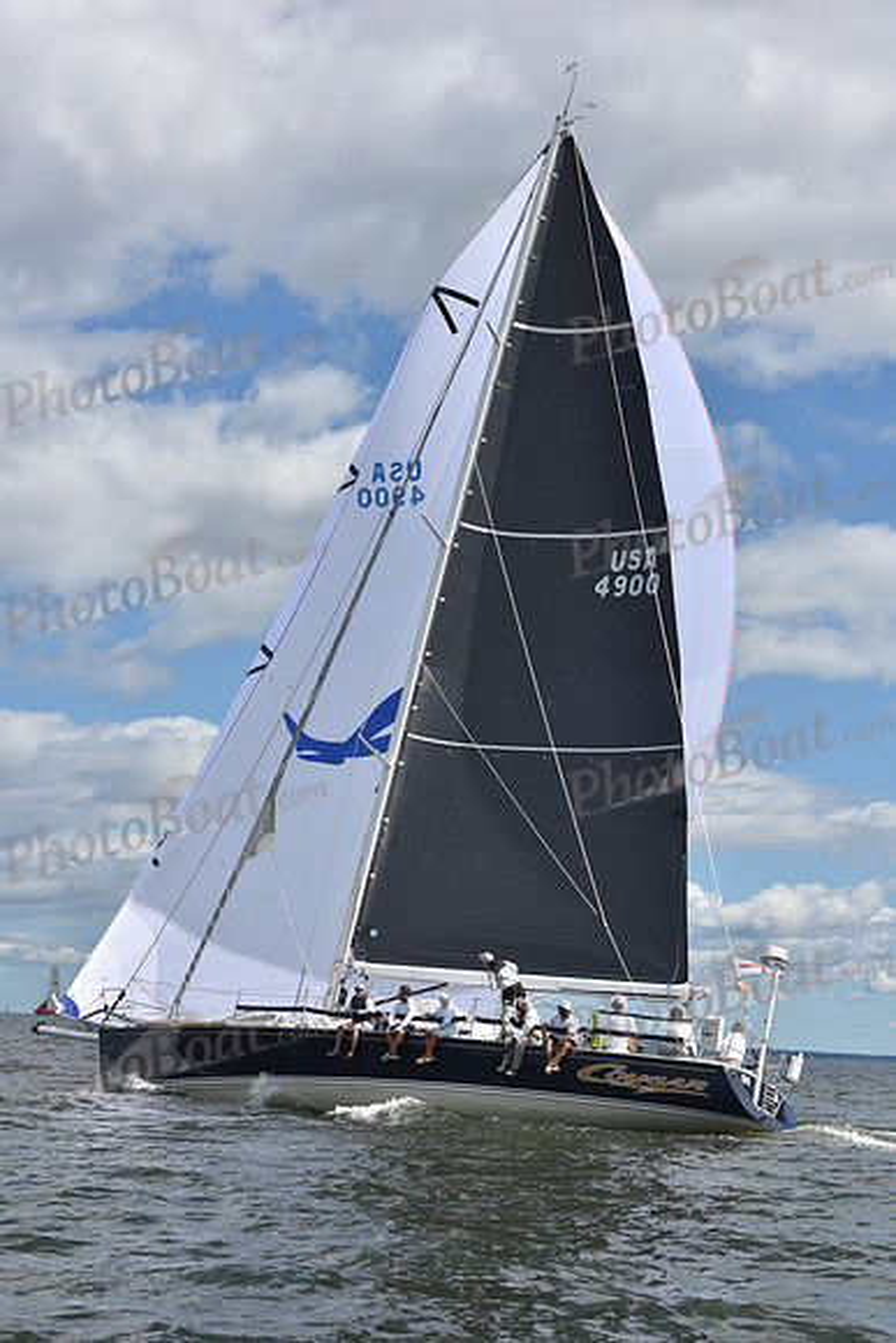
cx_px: 448
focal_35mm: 70
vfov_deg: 28.8
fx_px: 2612
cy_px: 672
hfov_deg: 19.5
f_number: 9
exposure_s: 1/1000
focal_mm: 70
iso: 250
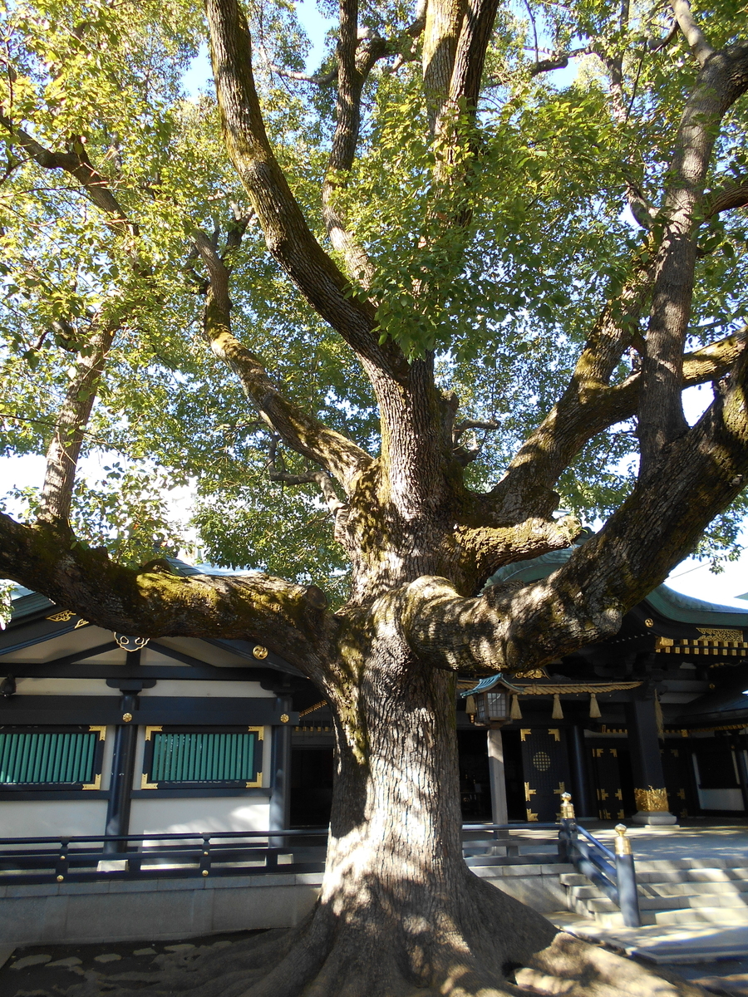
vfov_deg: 67.3
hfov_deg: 53.1
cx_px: 374
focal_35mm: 26
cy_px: 498
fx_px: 749
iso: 80
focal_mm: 4.6
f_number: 3.2
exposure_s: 1/80
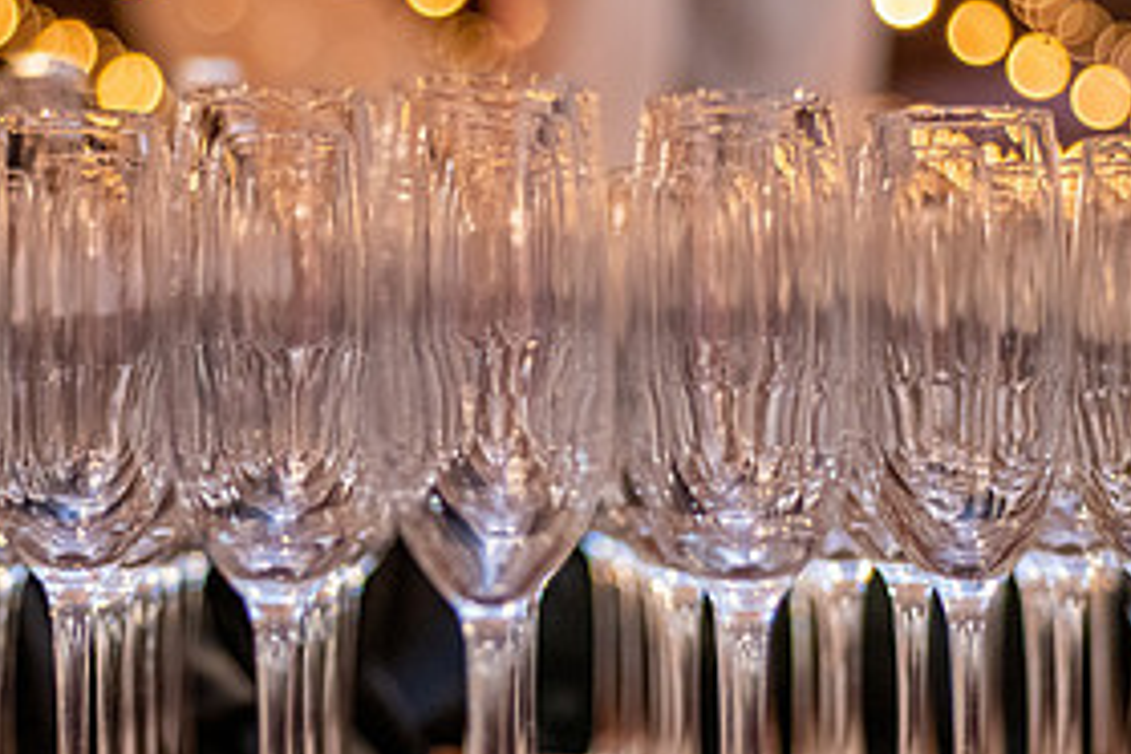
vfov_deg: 10.9
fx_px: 3958
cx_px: 503
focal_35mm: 126
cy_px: 468
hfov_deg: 16.3
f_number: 2.8
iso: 2000
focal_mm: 60
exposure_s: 1/200
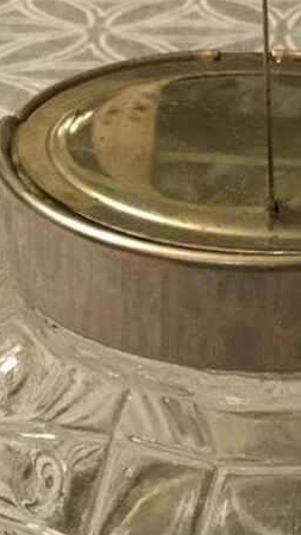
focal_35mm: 100
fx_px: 1419
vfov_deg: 21.4
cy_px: 292
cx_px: 259
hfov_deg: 12.0
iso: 200
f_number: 2.4
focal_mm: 3.3
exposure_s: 1/17
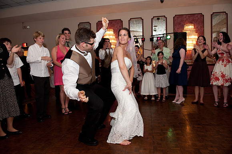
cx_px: 116
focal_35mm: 24
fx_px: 155
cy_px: 77
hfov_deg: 73.8
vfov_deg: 53.1
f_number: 4.5
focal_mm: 24
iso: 1600
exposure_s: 1/60
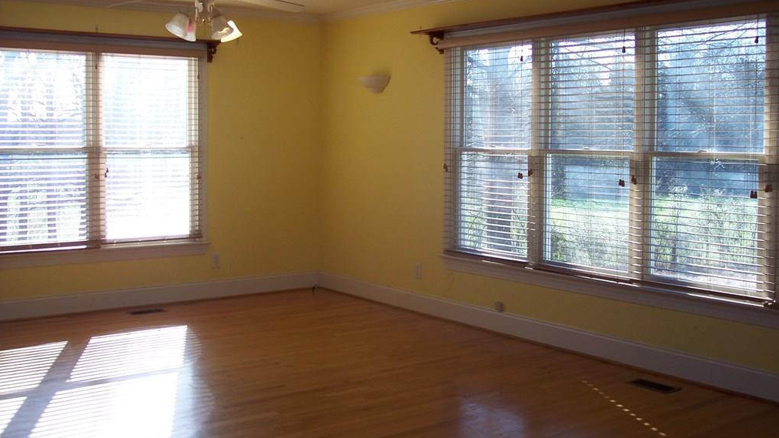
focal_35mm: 43
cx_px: 392
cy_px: 171
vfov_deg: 27.6
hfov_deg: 47.4
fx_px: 888
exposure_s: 1/125
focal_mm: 8
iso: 100
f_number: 3.4
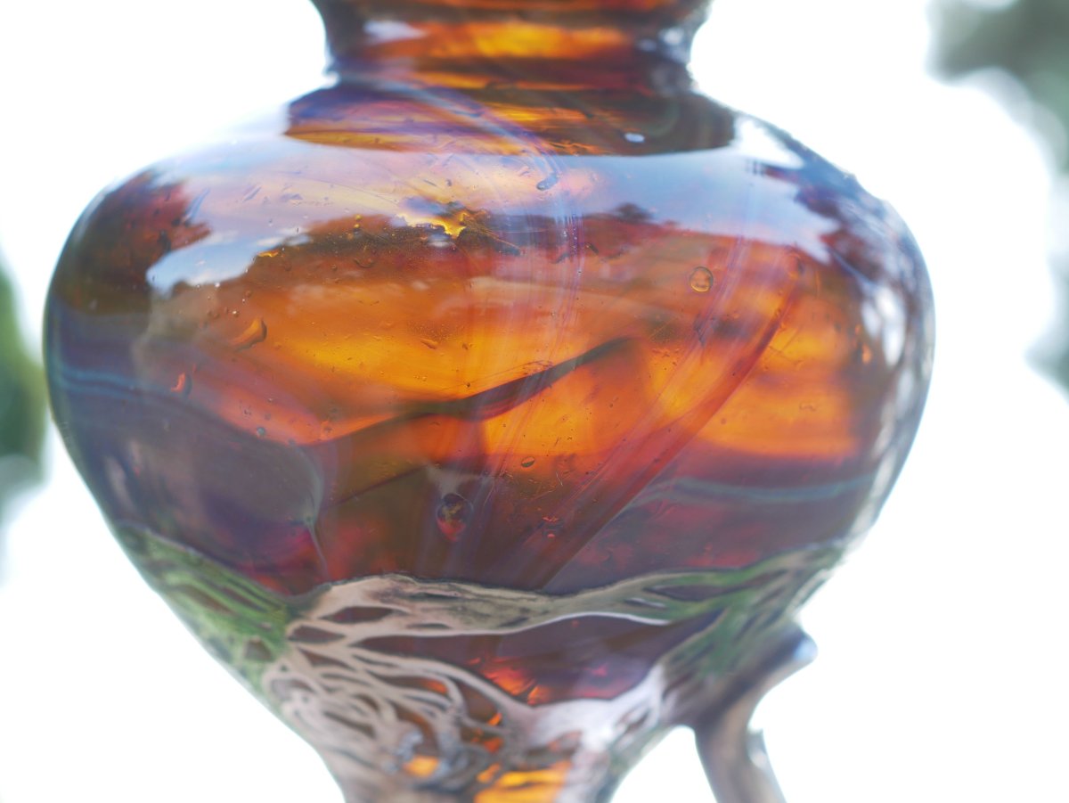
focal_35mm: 60
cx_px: 534
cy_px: 402
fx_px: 1854
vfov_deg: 24.4
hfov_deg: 32.2
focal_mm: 30
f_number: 3.5
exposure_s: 1/125
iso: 200
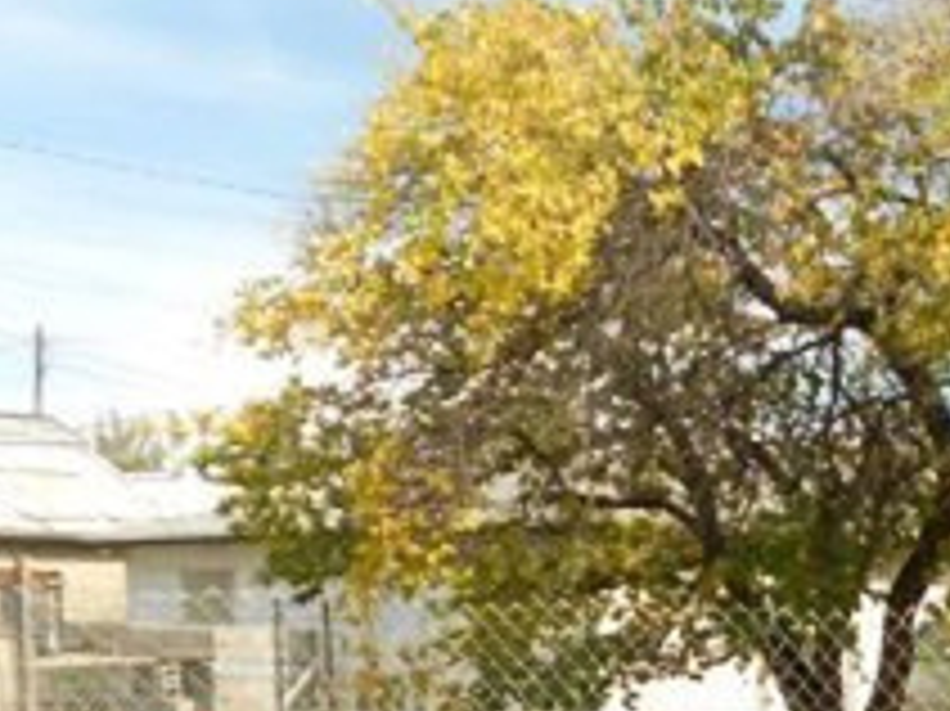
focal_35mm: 88
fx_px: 2414
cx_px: 1351
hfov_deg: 19.8
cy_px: 909
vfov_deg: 16.0
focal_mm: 5.1
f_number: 3.4
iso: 80
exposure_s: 1/500
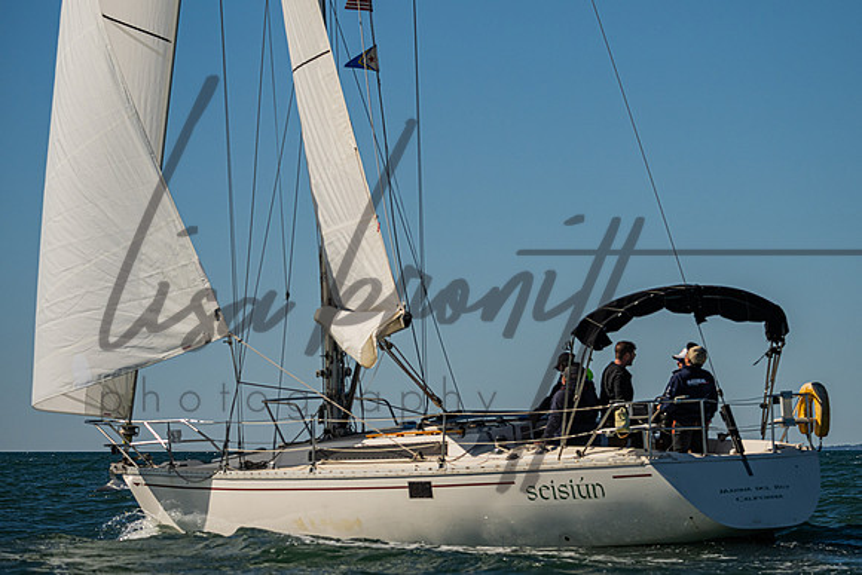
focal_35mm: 190
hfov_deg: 10.8
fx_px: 4542
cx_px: 494
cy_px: 233
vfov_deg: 7.2
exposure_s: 1/8000
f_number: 5.6
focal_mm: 155
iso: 400
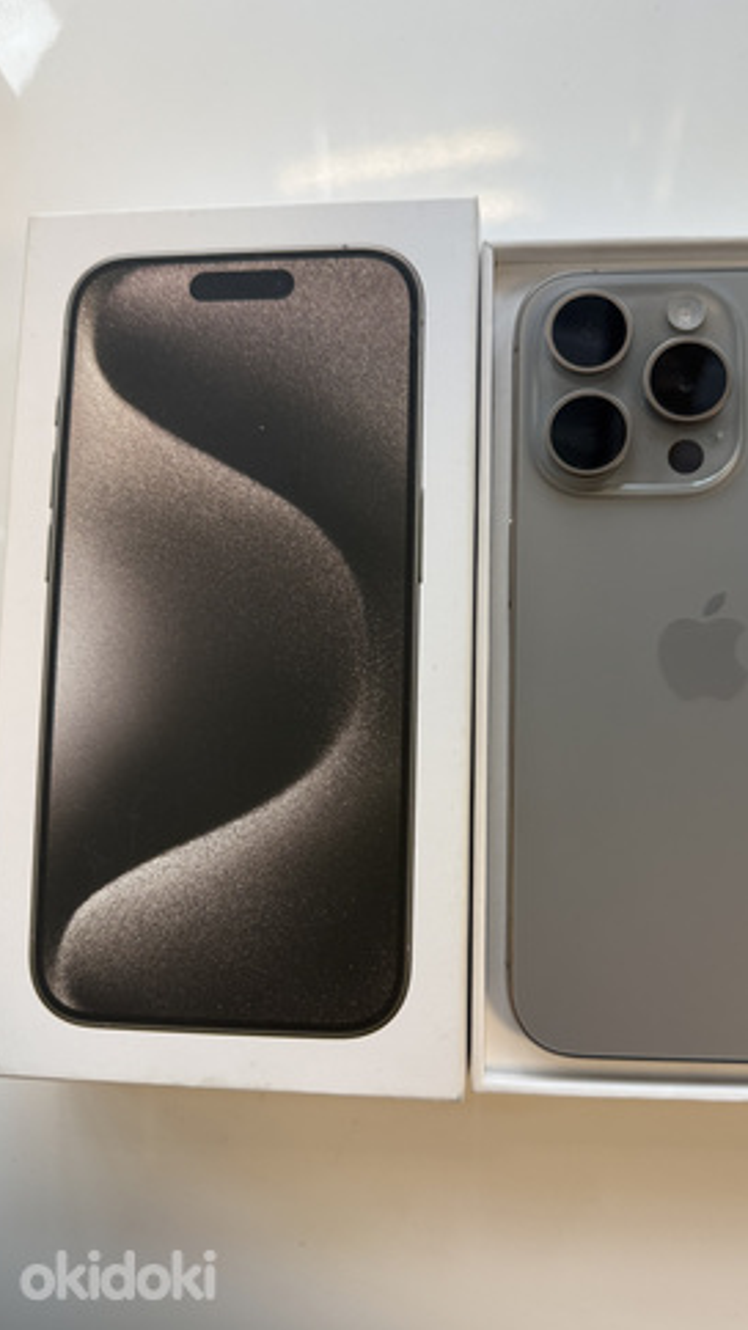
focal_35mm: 27
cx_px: 458
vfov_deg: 69.9
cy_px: 684
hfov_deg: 42.6
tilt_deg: -82.2
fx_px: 953
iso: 160
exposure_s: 1/100
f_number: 1.78
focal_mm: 6.76
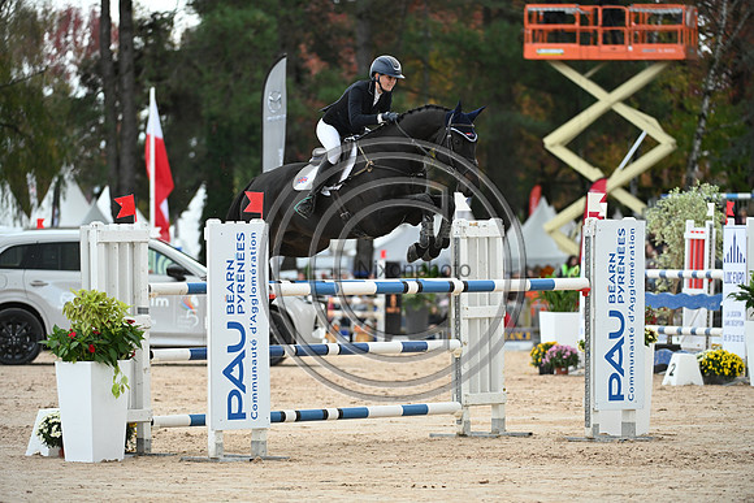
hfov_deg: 8.6
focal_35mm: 240
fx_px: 5028
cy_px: 252
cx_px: 377
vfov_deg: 5.7
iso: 1800
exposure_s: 1/1250
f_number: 4.5
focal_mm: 240
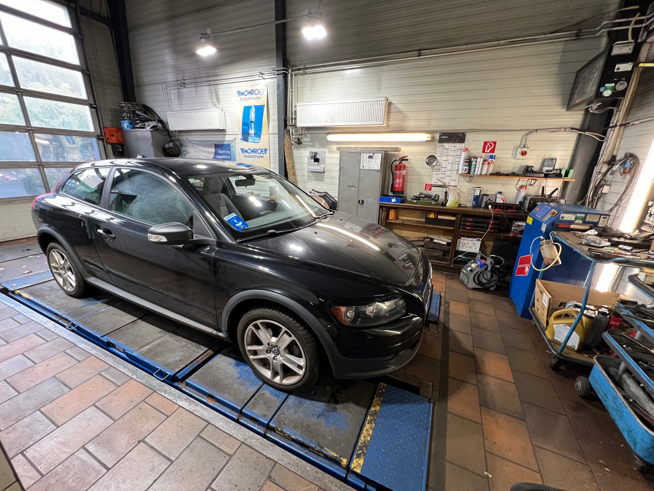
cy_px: 246
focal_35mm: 13
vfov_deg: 89.9
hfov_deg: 106.2
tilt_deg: -18.9
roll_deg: -1.6
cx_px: 327
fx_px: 246
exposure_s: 1/50
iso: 320
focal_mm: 1.57
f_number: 1.8
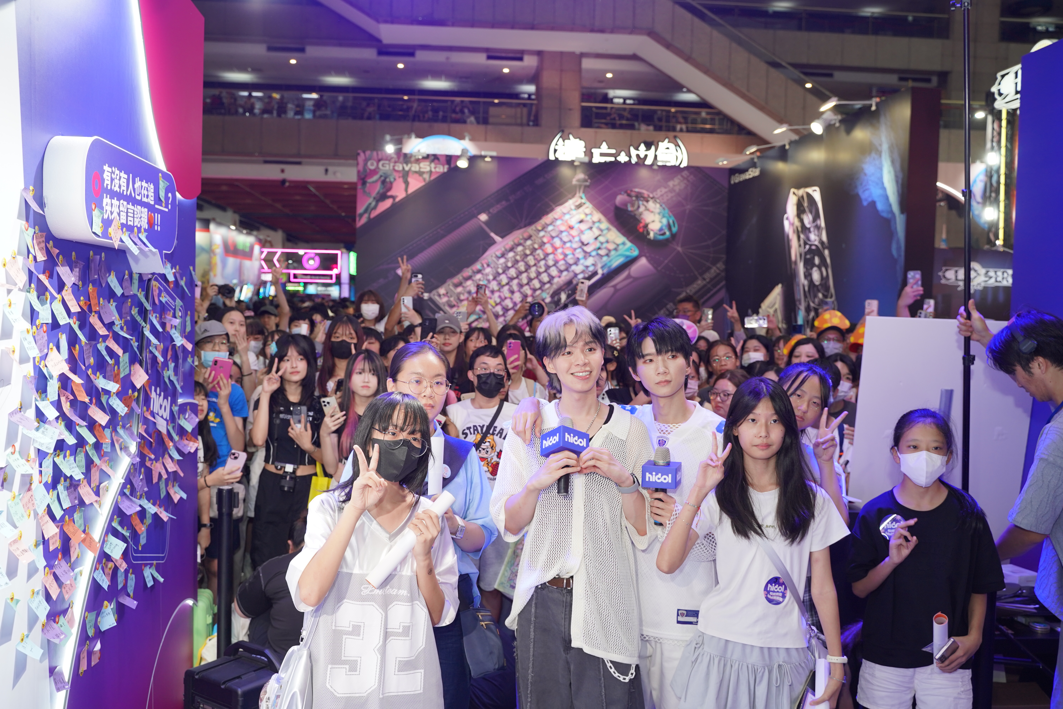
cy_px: 354
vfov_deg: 41.1
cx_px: 532
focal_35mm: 32
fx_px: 945
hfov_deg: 58.7
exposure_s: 1/160
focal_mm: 32
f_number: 4
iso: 640
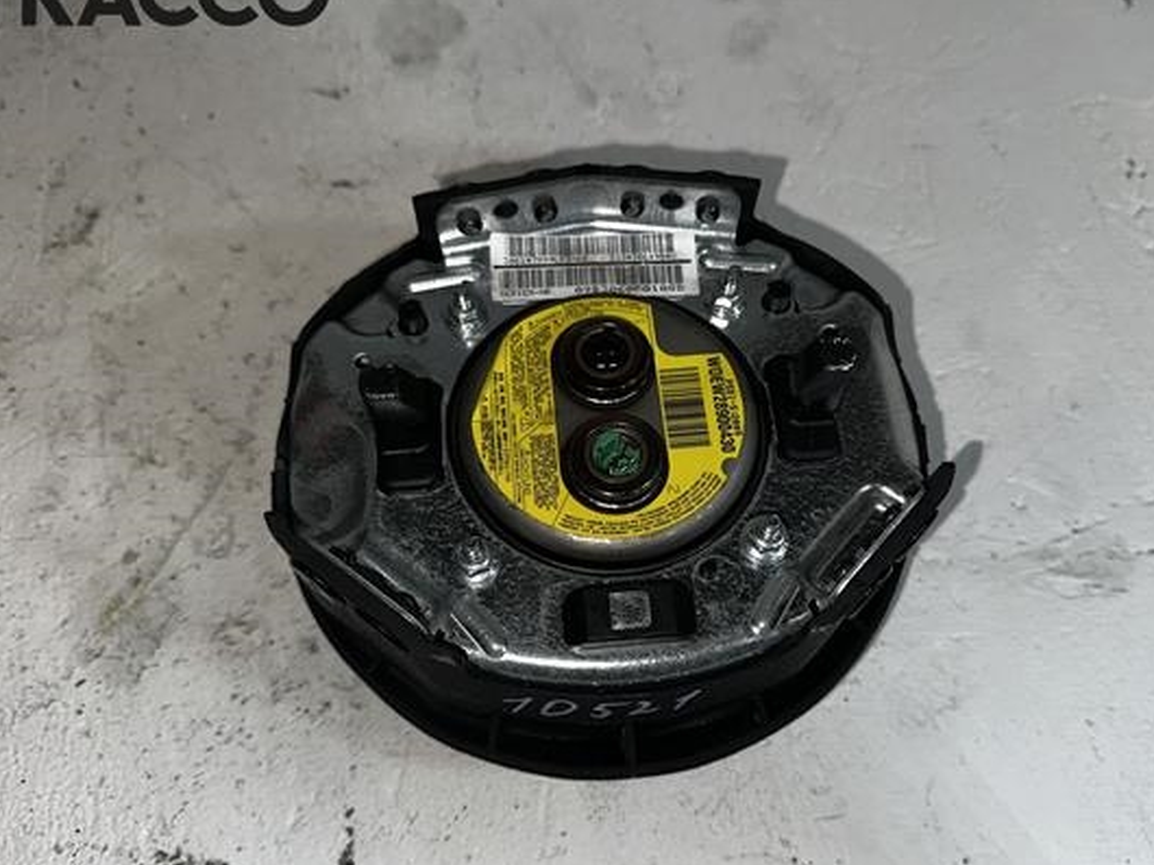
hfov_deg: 61.6
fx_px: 966
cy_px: 475
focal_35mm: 29
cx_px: 607
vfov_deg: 48.1
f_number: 1.78
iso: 50
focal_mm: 6.86
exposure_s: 1/392
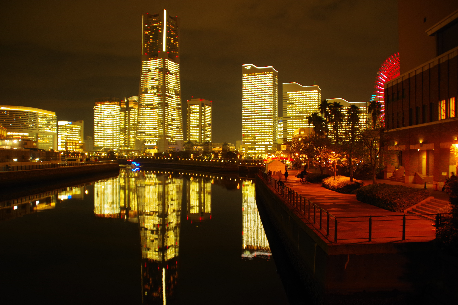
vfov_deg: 47.9
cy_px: 152
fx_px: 343
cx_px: 229
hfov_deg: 67.4
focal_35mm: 27
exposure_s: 1/3.33
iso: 400
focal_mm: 18
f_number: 3.5
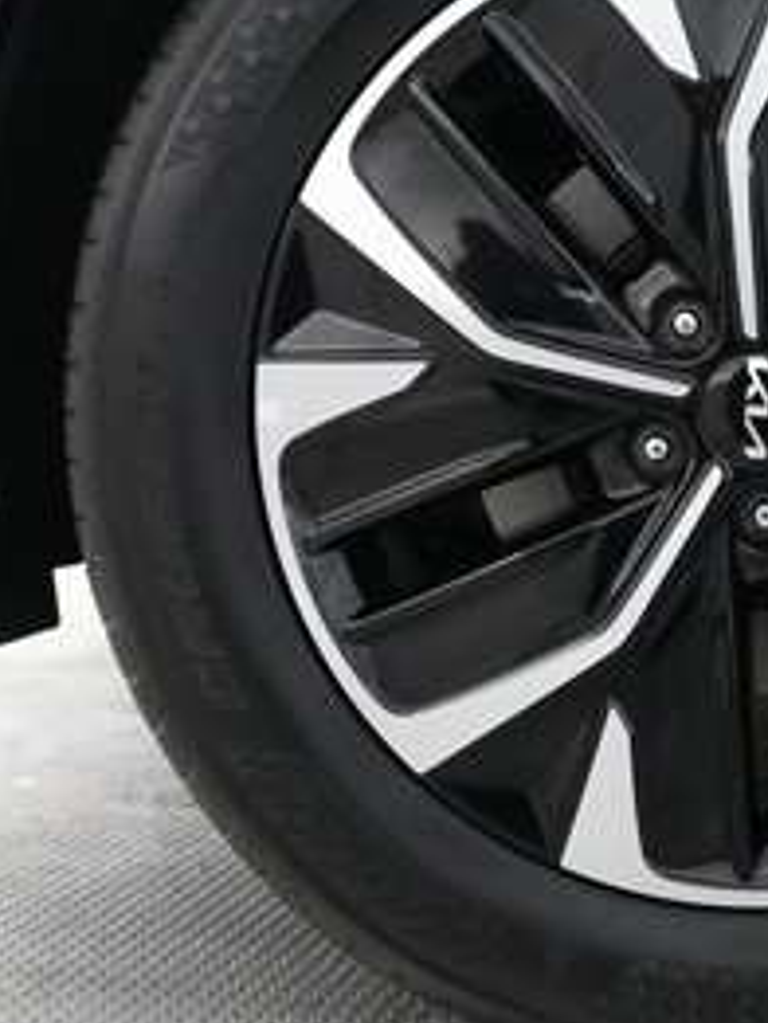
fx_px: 1951
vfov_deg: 29.3
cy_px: 415
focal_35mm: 66
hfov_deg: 21.6
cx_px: 733
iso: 4000
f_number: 2.8
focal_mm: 28
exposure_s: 1/160
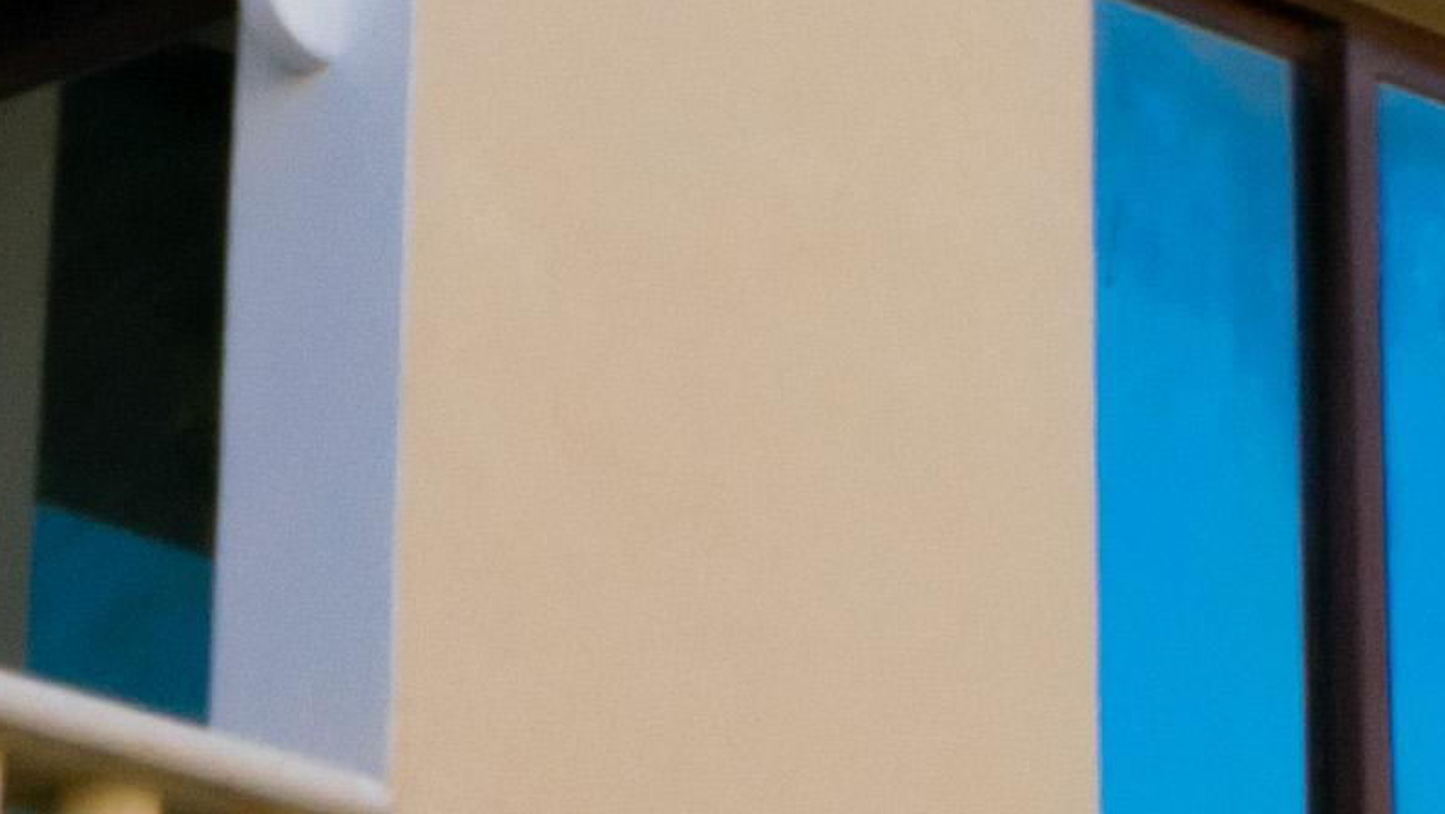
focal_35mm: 238
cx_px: 781
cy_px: -1347
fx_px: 9122
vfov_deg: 4.9
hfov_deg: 9.1
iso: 100
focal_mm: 20
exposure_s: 1/30
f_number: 25
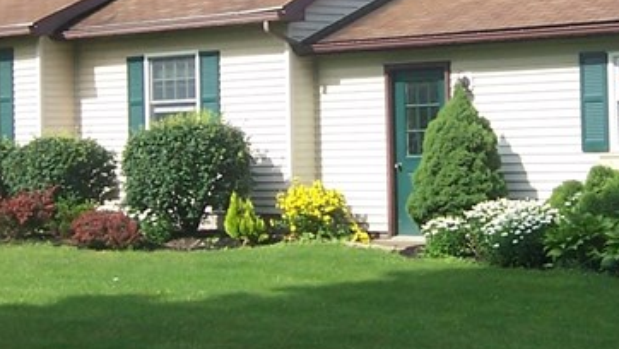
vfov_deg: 10.9
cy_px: 43
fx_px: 1823
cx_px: 340
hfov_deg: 19.3
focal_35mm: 111
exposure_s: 1/250
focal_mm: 6
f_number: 4.8
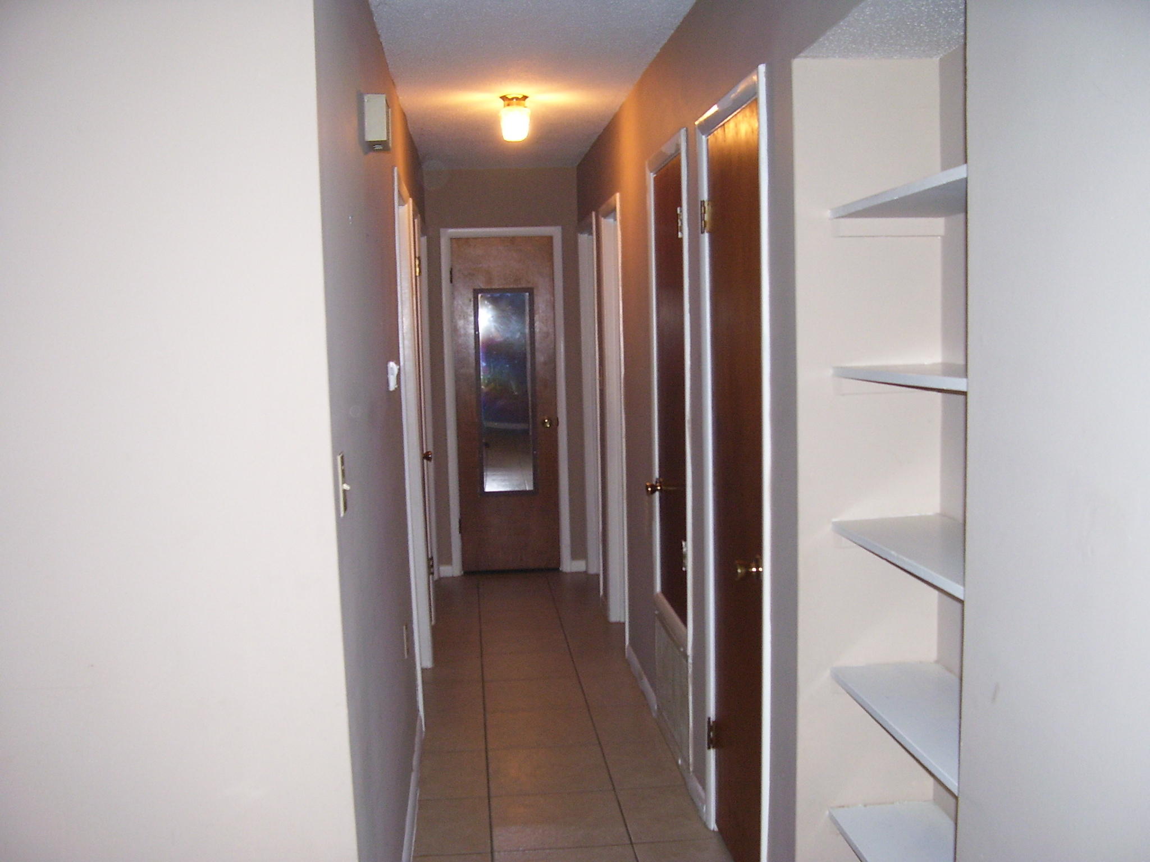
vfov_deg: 41.8
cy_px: 431
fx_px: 1130
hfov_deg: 54.0
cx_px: 575
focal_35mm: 34
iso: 125
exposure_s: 1/60
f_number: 2.7
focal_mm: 5.6
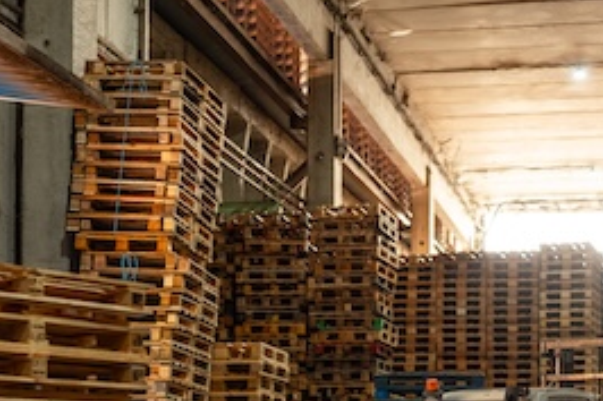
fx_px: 1322
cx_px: 424
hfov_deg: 25.5
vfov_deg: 16.7
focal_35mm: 79
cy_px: 449
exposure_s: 1/100
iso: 100
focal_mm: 35
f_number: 1.8
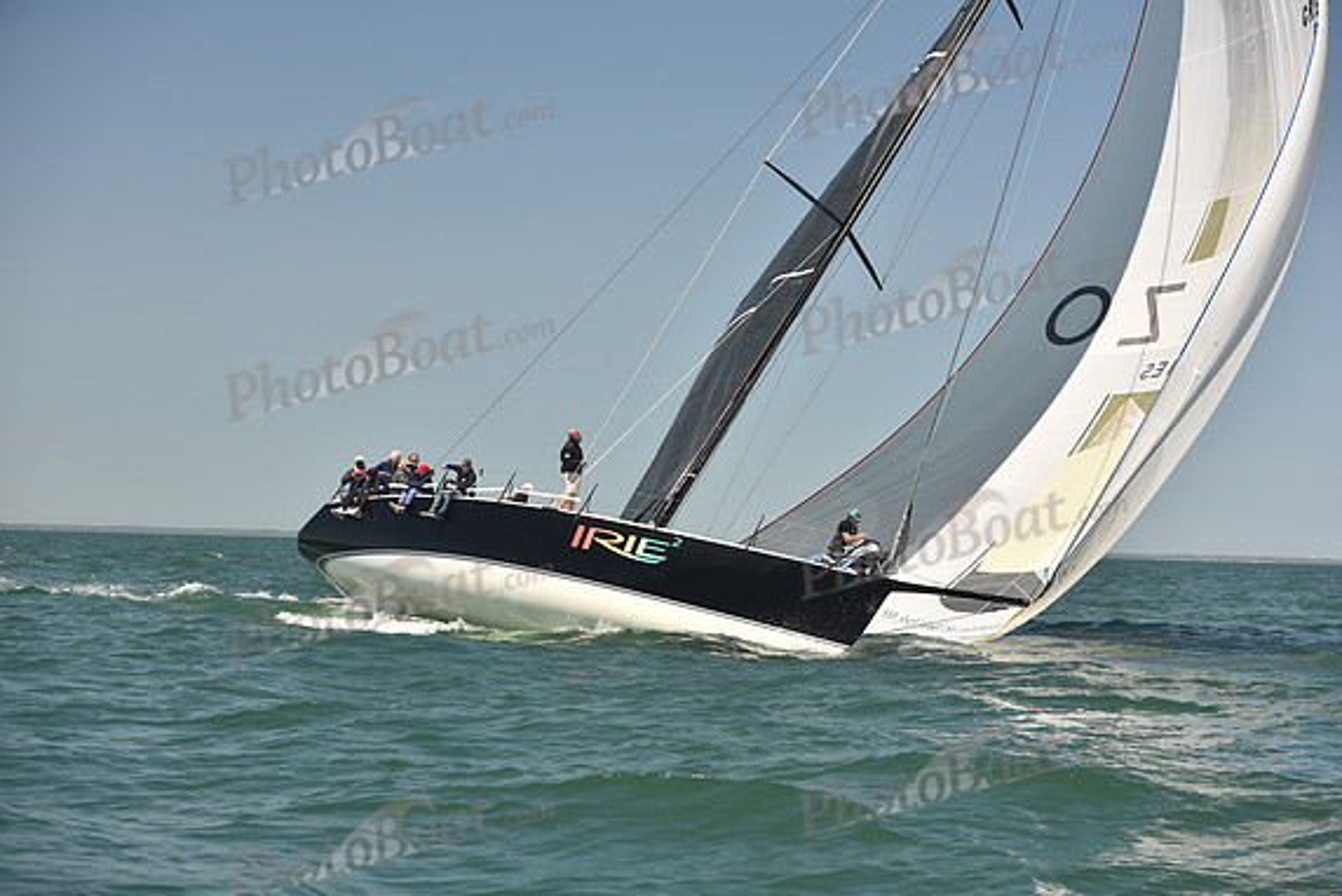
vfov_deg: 19.2
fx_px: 2648
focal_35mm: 71
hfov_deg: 28.4
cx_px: 678
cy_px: 449
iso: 250
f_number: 5
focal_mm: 70
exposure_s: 1/800
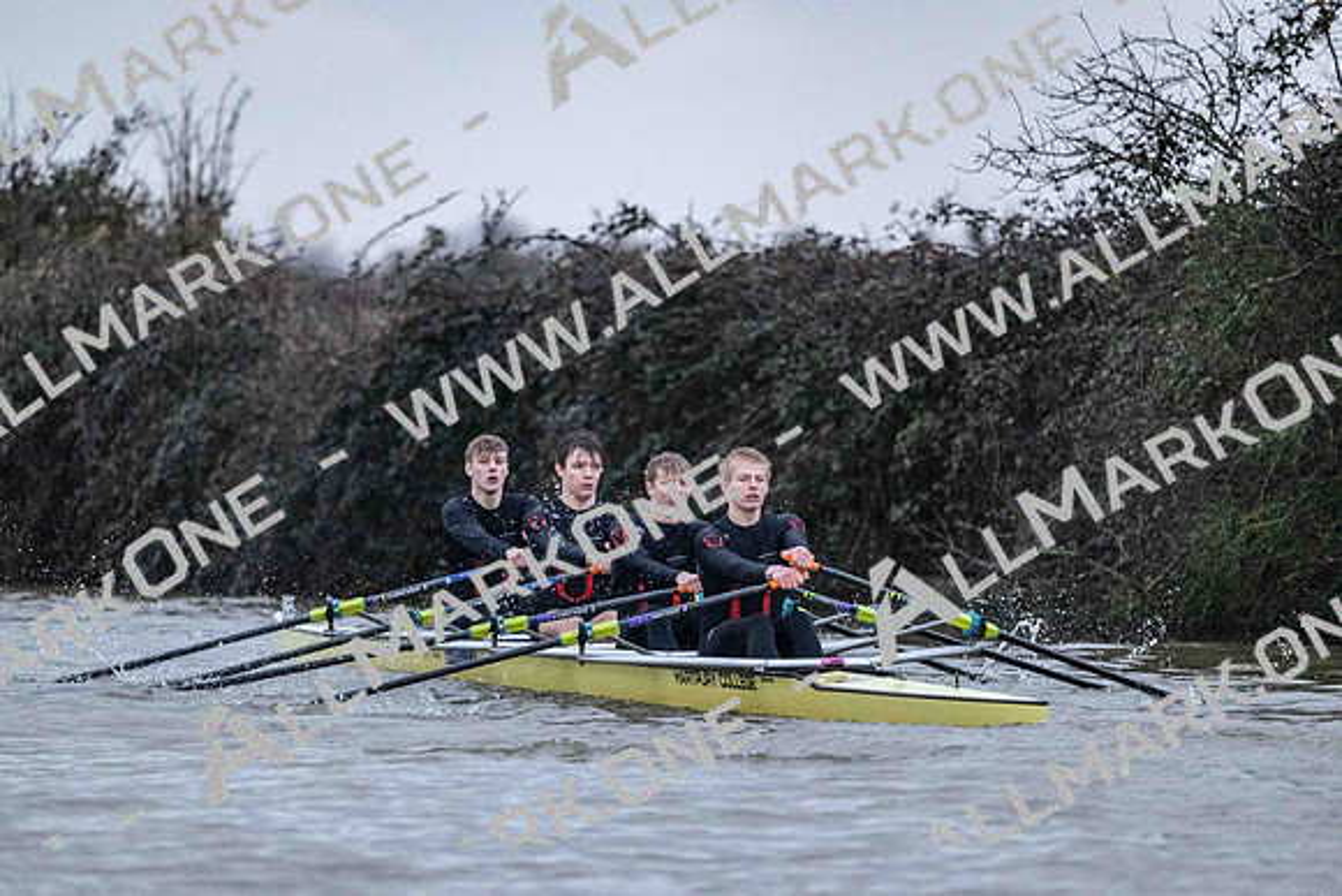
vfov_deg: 3.4
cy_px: 448
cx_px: 671
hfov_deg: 5.2
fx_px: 14914
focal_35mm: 400
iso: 11400
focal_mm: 400
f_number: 4.5
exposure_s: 1/1600
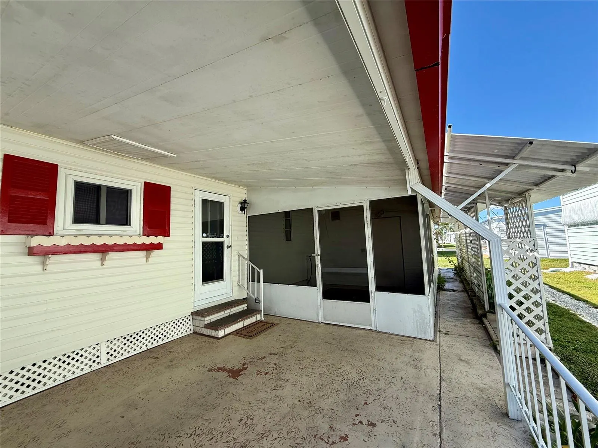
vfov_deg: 85.7
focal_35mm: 14
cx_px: 299
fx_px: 242
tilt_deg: +4.7
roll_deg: +2.3
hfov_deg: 102.1
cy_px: 224
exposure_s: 1/379
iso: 50
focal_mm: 2.22
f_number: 2.2
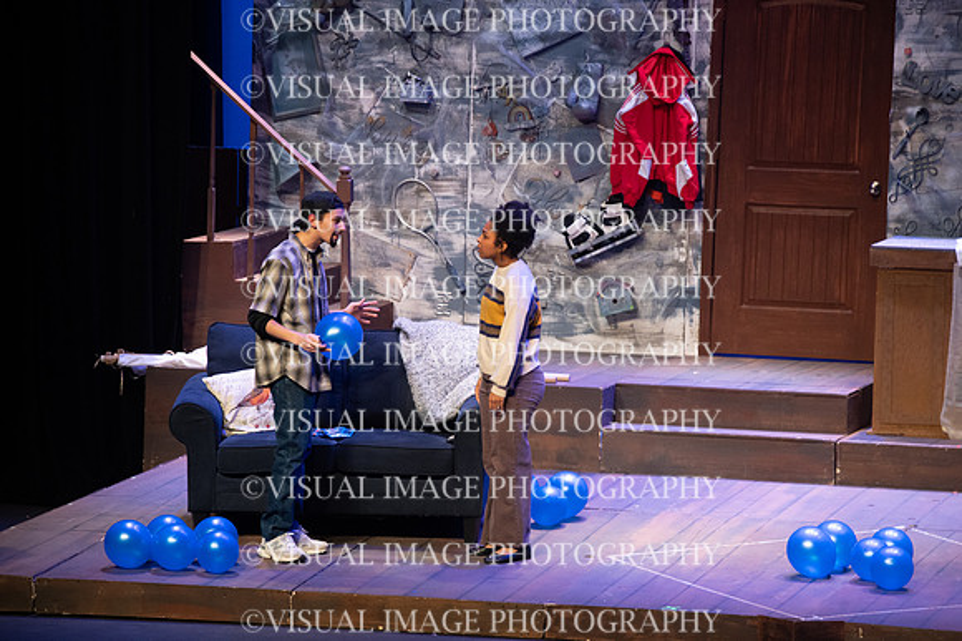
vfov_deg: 5.1
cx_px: 481
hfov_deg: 7.6
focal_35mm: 270
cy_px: 320
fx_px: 7211
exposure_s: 1/160
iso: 3600
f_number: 6
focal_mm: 270
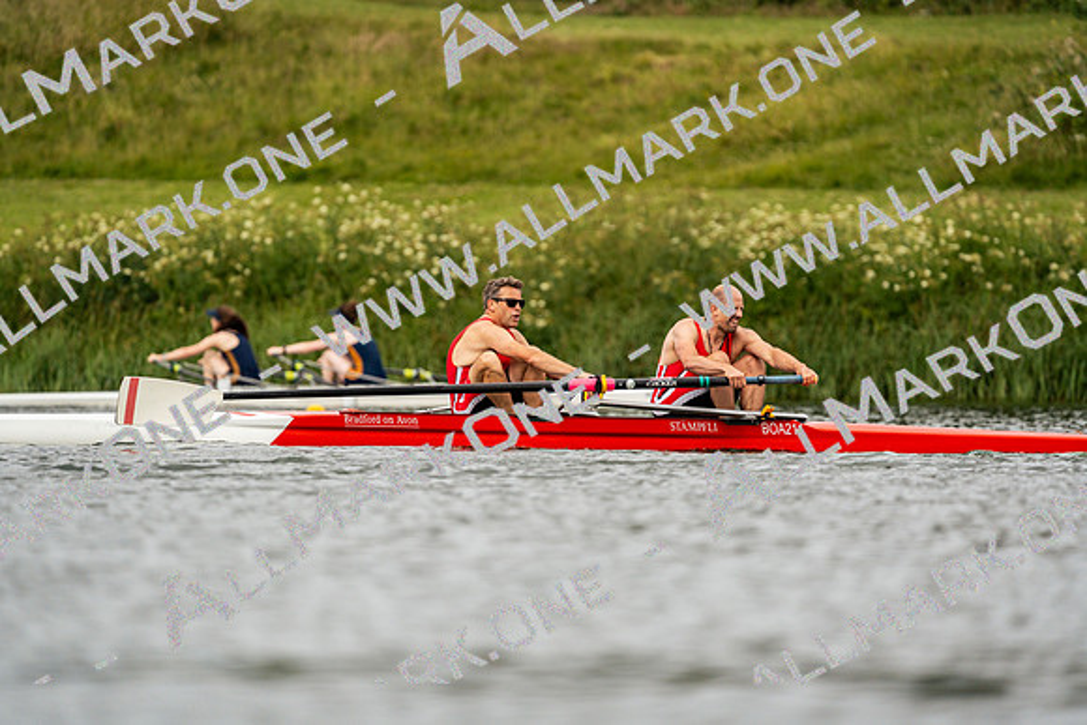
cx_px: 544
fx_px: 18120
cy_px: 362
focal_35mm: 600
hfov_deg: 3.4
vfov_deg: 2.3
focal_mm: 600
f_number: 6.3
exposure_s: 1/2000
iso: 320
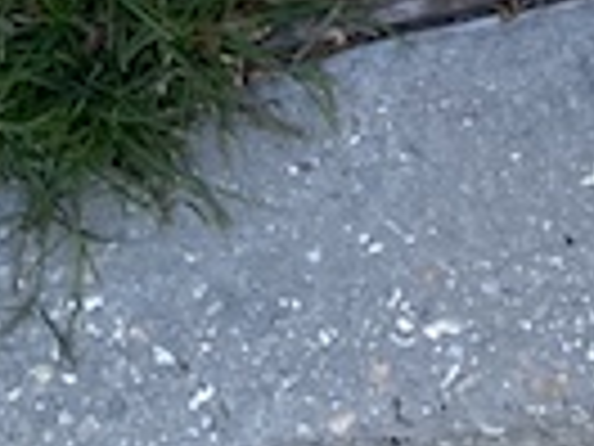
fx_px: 2917
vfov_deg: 8.4
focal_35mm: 170
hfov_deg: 10.6
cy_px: -329
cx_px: -616
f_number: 1.8
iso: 20
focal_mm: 3.99
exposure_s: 1/133
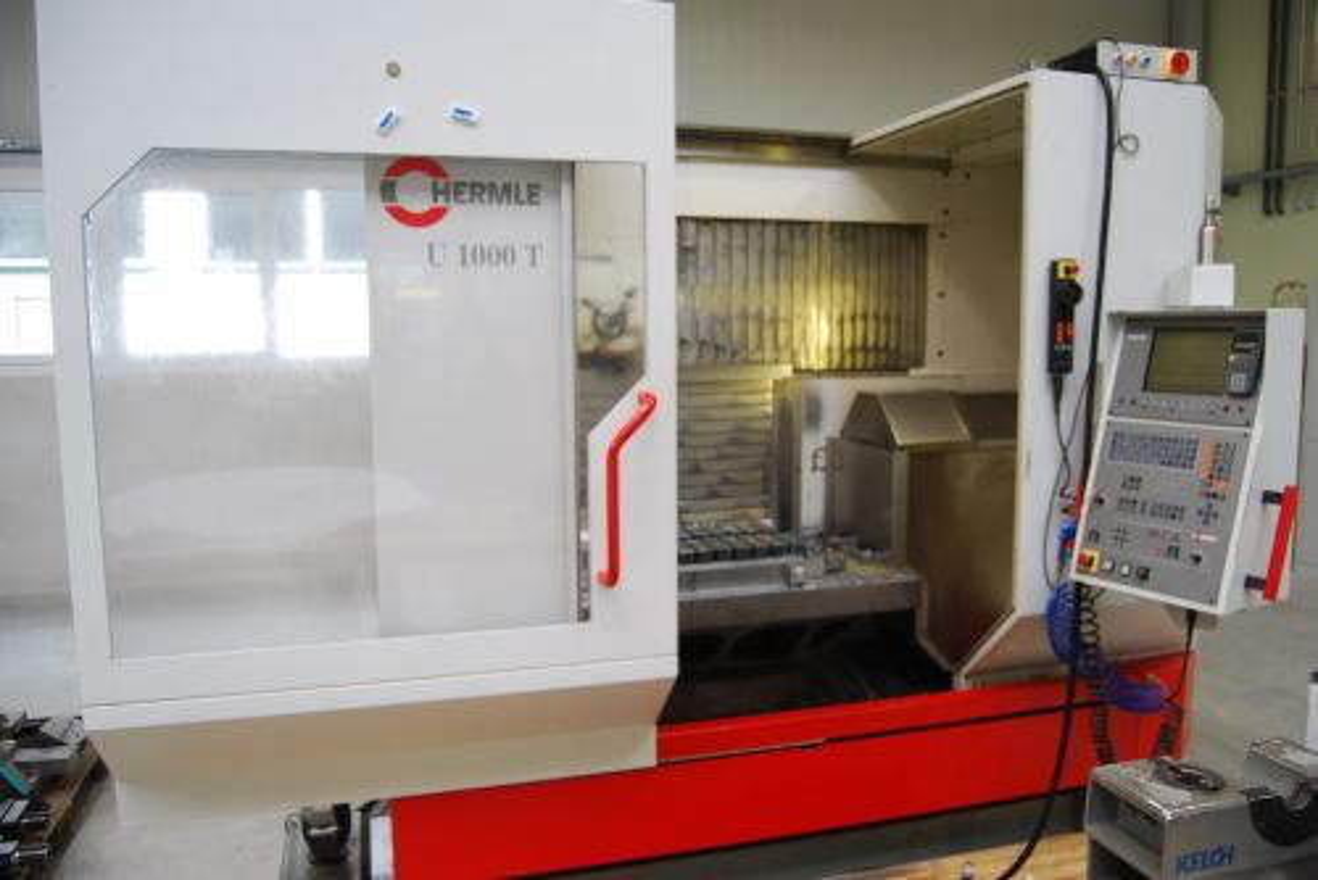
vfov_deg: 48.0
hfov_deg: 67.4
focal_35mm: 27
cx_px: 659
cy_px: 440
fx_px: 989
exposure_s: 1/40
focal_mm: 18
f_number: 3.5
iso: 200
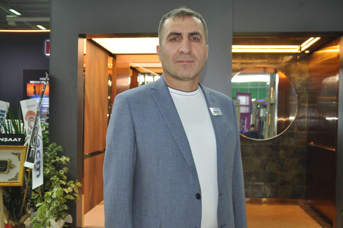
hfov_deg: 57.3
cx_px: 172
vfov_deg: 39.9
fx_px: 314
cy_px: 114
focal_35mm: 33
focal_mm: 22
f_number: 3.5
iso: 720
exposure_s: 1/125
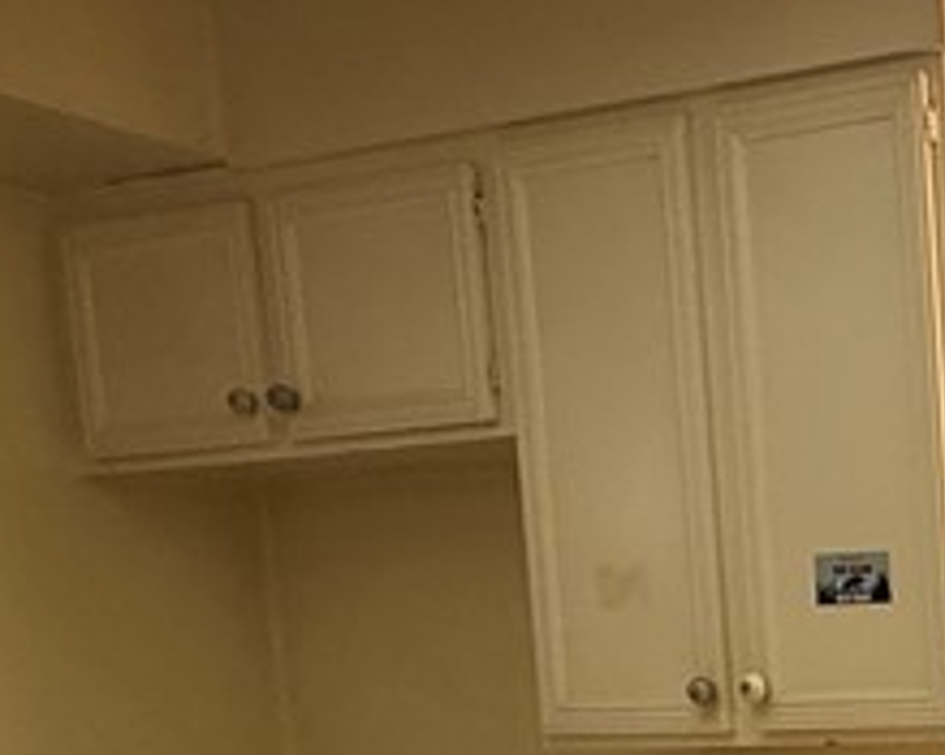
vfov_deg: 21.7
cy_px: 962
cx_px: 1545
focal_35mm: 64
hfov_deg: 22.3
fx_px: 1789
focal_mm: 2.22
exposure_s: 1/120
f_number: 2.2
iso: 200
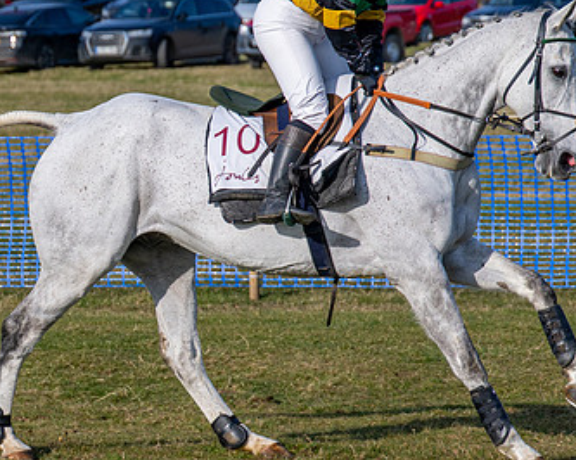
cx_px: 228
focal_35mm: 260
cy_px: 185
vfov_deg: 5.9
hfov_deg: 7.4
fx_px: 4430
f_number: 2.8
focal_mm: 70
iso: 100
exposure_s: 1/4000
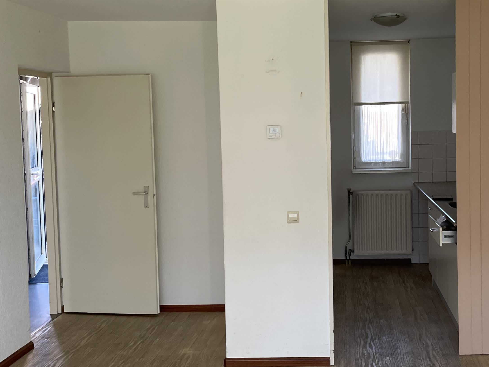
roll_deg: +2.1
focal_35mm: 48
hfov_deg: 39.2
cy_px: 159
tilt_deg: +0.7
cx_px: 327
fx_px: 678
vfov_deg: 30.2
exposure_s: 1/102
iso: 125
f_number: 1.6
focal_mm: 4.2
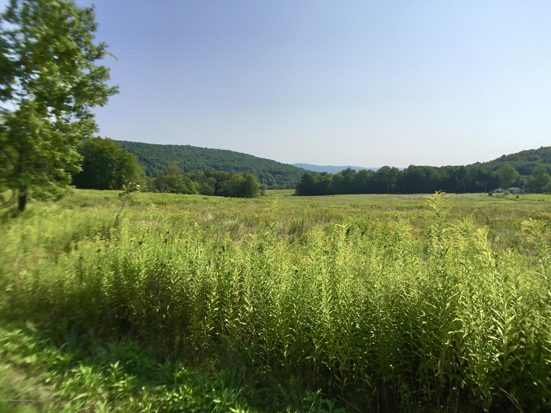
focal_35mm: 31
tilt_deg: -6.4
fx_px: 493
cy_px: 206
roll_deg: -1.4
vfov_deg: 45.4
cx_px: 276
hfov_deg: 58.4
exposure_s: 1/2469
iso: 25
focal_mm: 3.3
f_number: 2.4
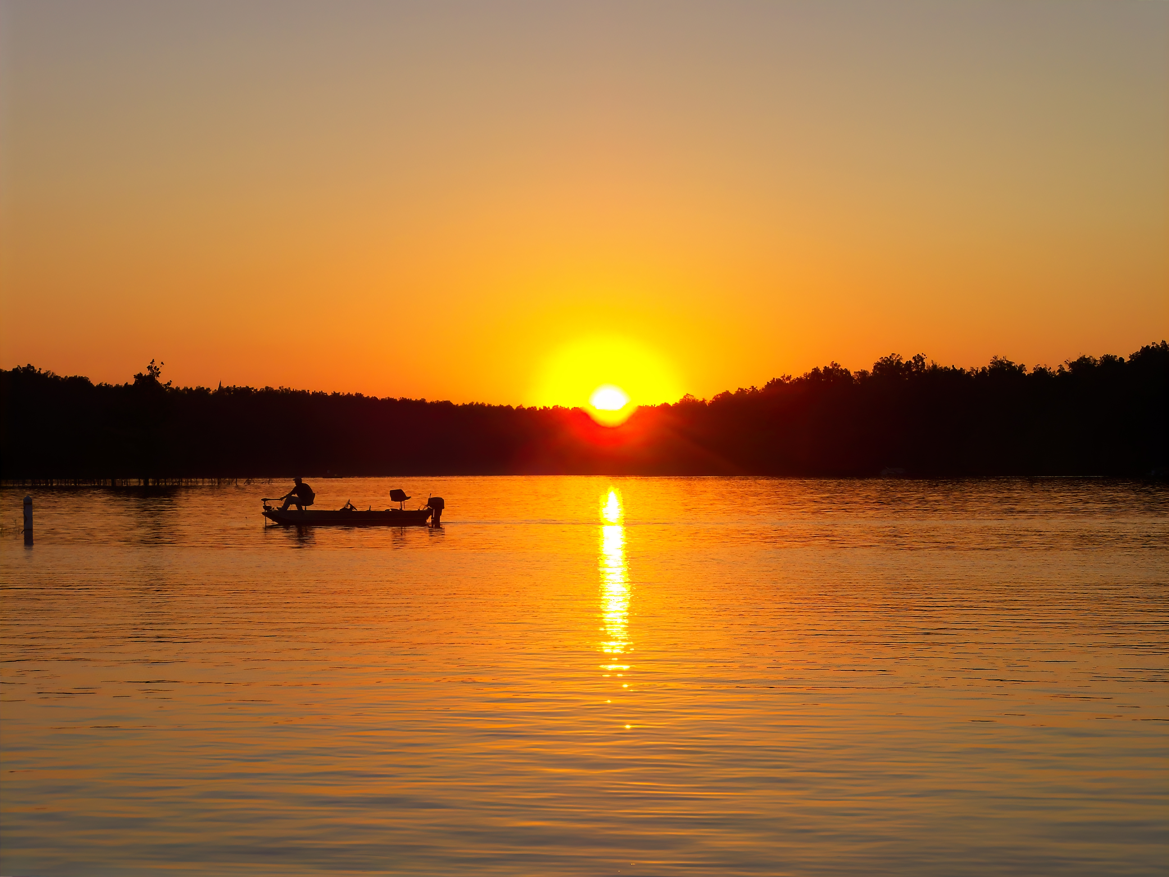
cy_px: 438
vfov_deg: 18.4
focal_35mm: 80
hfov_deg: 24.4
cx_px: 584
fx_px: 2702
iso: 64
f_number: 4.1
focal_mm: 14.2
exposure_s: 1/500
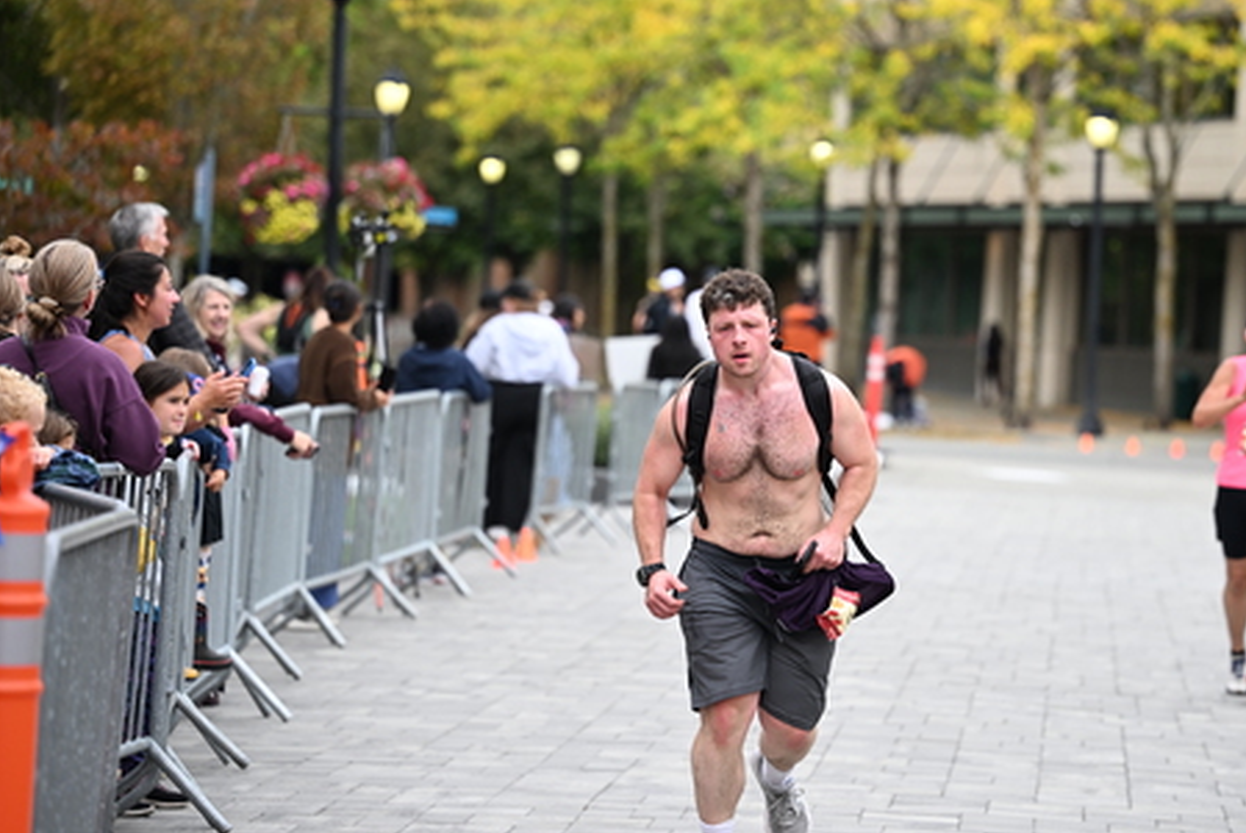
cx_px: 741
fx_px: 5299
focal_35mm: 153
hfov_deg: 13.4
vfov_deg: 9.0
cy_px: 368
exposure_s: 1/2000
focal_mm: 125
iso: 640
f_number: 2.8
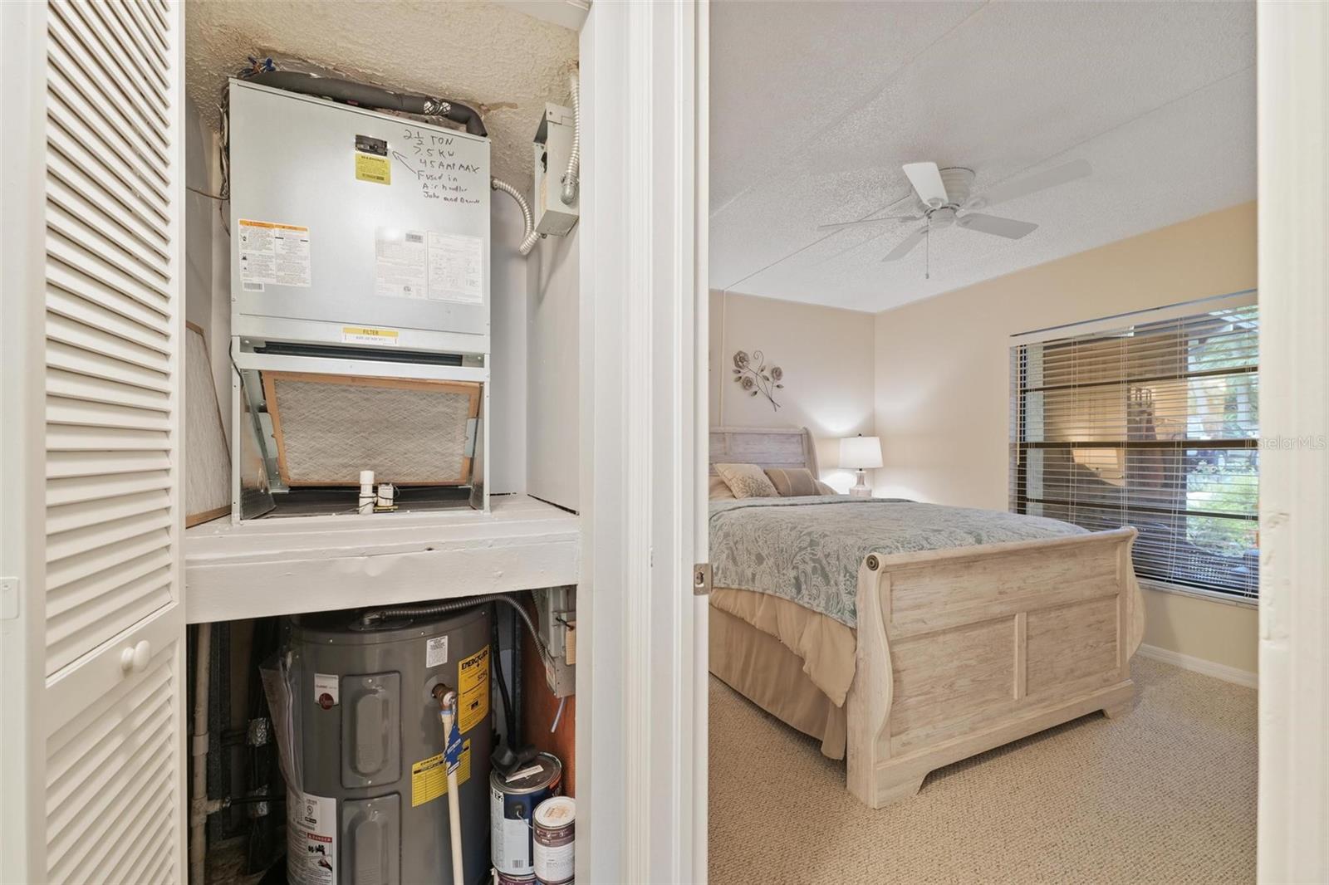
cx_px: 664
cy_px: 442
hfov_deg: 104.3
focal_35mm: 14
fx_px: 517
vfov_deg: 81.2
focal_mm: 14
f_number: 8
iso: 400
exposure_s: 1
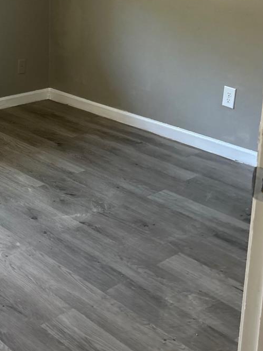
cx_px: 51
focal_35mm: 59
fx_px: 597
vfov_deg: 32.1
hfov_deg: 24.4
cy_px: 85
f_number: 1.5
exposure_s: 1/60
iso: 320
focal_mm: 5.7
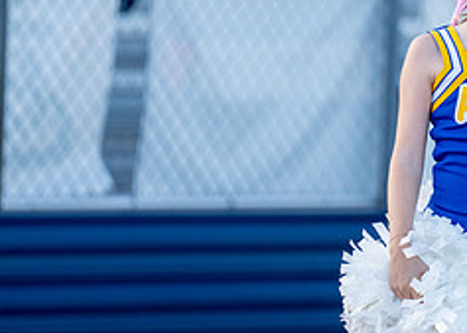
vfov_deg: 2.7
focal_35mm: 530
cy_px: 115
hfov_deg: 3.8
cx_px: 511
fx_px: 7025
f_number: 2.8
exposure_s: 1/1000
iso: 640
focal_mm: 173
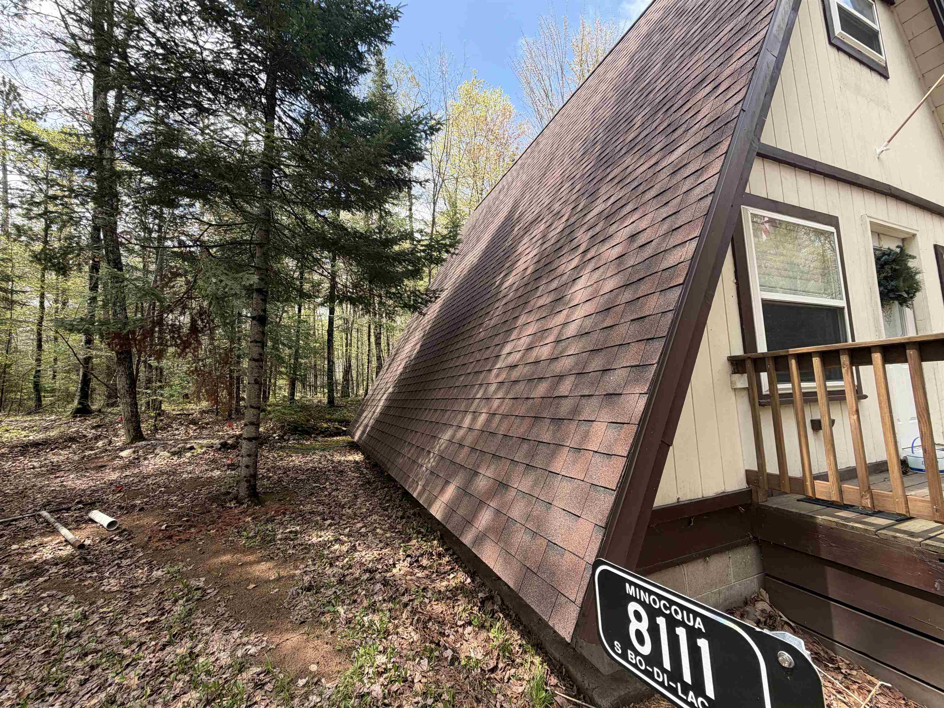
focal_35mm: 14
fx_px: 382
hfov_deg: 102.1
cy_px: 354
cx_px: 472
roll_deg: +1.9
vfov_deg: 85.7
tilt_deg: +6.4
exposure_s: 1/502
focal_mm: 2.22
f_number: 2.2
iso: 40
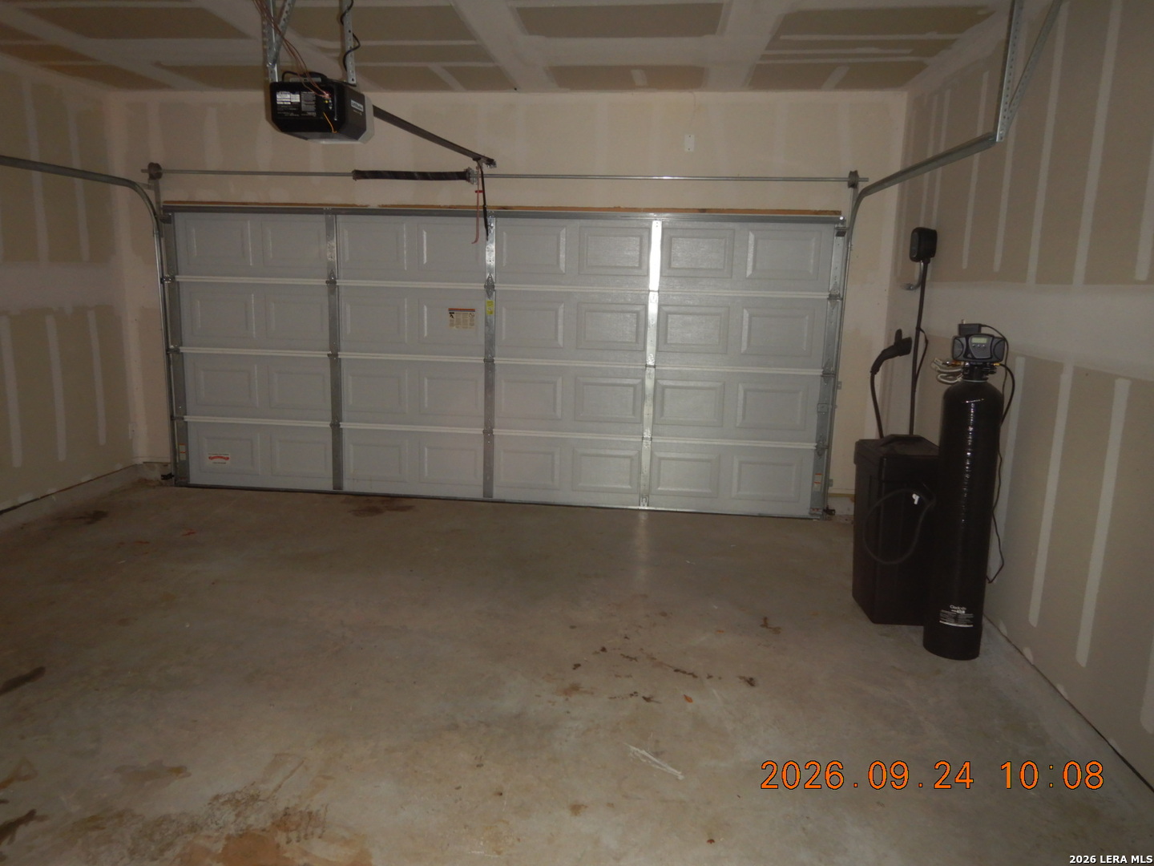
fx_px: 800
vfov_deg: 56.8
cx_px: 577
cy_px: 433
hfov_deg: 71.6
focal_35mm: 24
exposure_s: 1/30
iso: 220
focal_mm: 4.3
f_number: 2.8
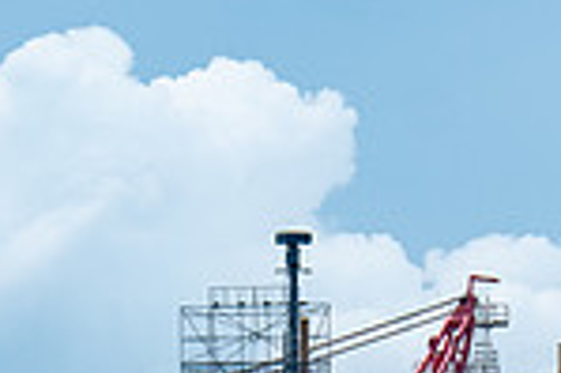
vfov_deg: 2.0
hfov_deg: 3.0
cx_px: 599
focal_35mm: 679
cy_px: 725
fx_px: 10569
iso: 200
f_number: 7.1
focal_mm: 115.9
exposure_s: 1/450
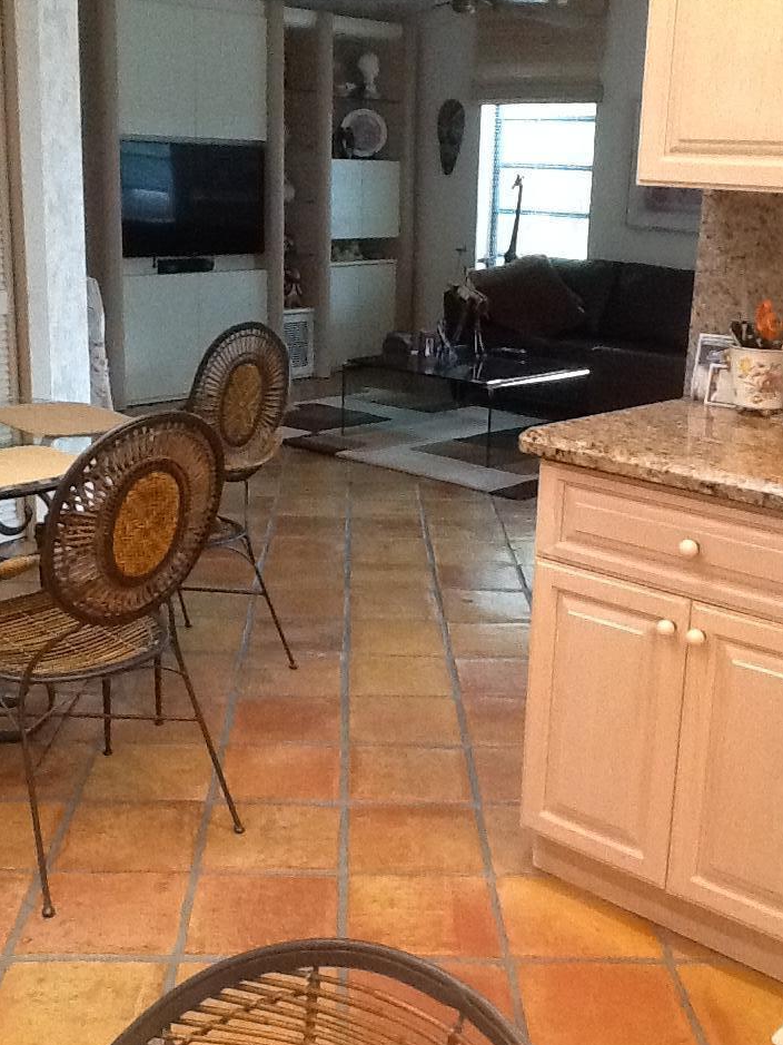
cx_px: 398
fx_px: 1357
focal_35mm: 45
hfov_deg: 32.2
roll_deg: -2.9
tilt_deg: -17.1
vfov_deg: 42.1
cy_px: 526
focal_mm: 2.03
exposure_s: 1/30
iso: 320
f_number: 2.4
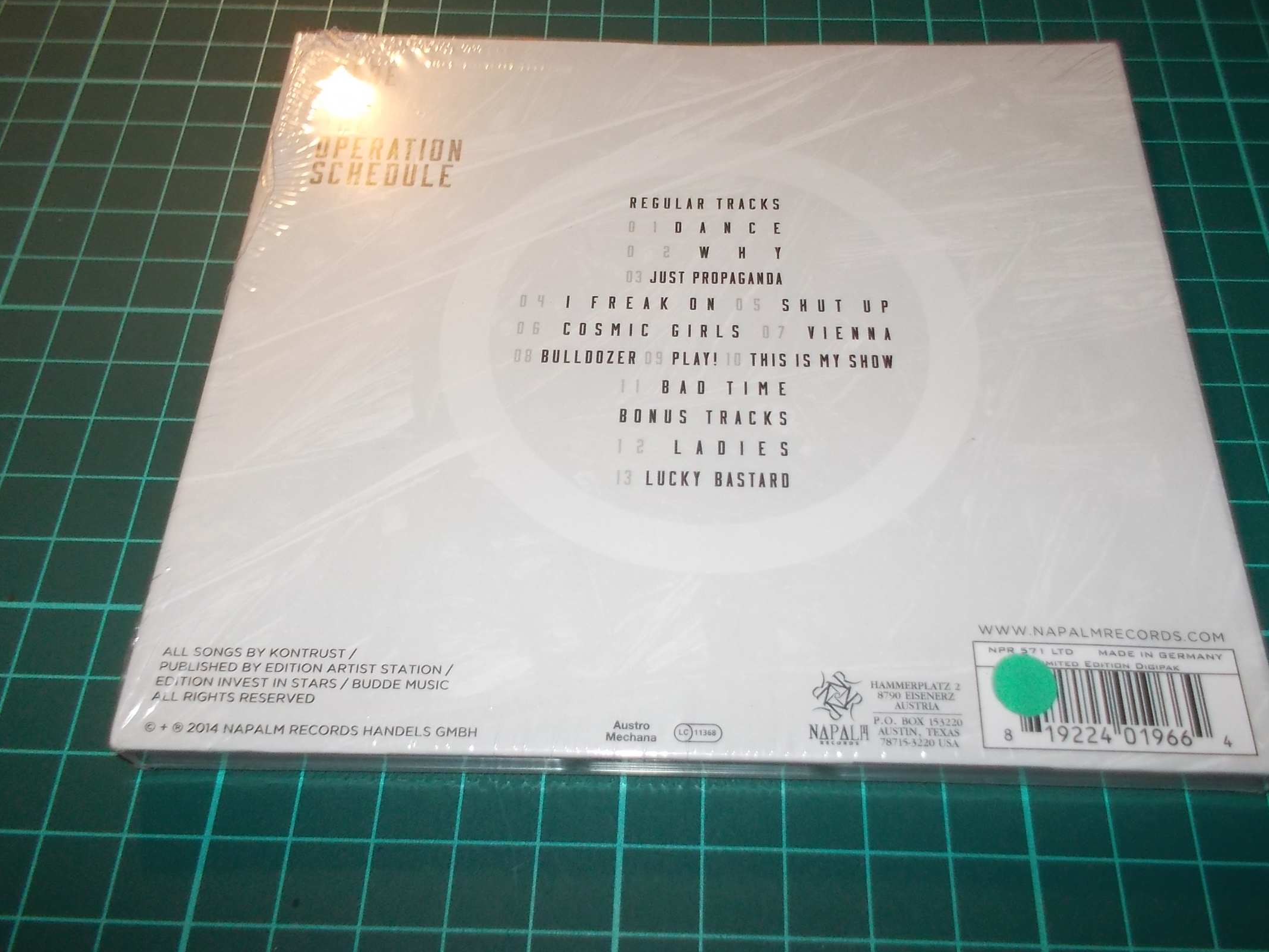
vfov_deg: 45.4
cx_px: 677
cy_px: 458
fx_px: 1137
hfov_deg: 58.3
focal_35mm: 31
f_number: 3.3
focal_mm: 4.1
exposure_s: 1/30
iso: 200
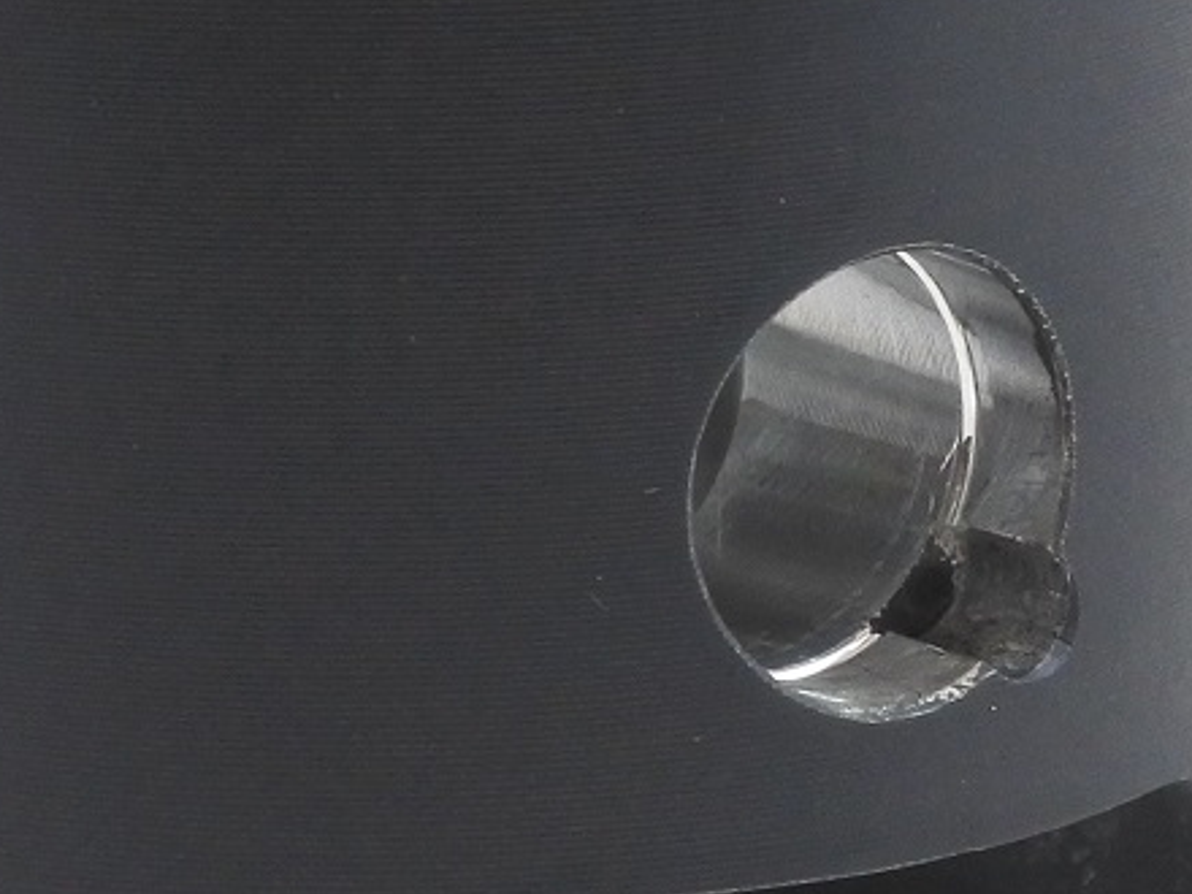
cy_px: 364
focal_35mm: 212
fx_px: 7300
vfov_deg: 7.0
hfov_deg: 9.3
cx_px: 356
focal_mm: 21
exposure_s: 1/125
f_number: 4.8
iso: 640
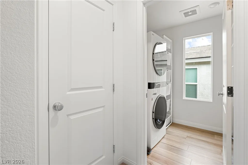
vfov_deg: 70.5
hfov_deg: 93.3
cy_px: 82
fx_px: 117
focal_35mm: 17
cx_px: 124
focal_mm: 17
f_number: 5.6
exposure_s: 1/10
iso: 800
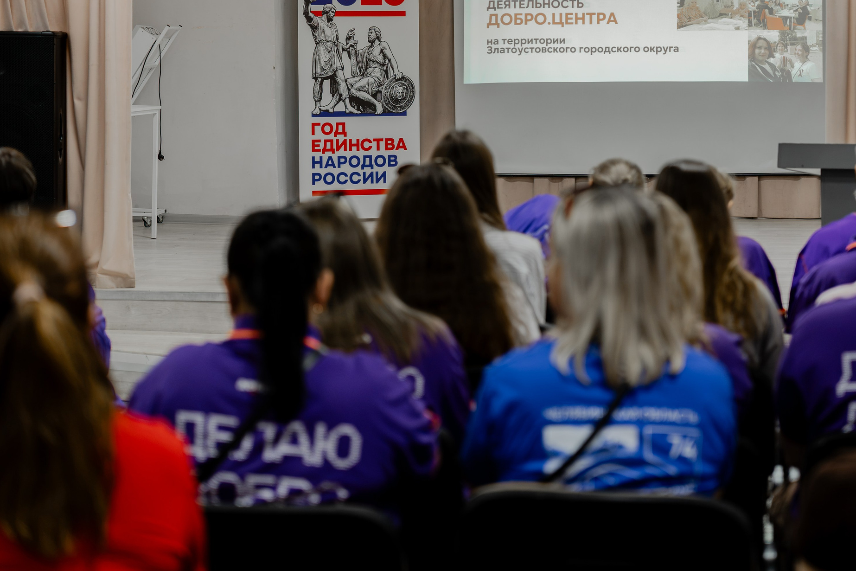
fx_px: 2473
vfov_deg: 13.2
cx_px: 522
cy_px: 195
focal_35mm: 104
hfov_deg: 19.6
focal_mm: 75
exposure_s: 1/160
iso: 1000
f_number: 2.8
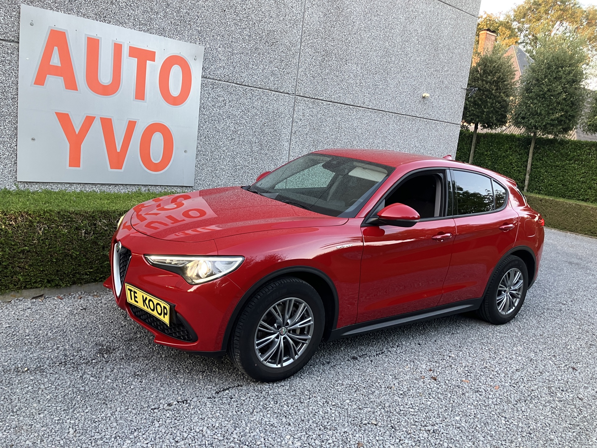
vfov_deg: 49.7
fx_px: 483
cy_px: 224
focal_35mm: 28
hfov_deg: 63.4
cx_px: 298
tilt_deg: -9.2
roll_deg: -5.9
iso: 80
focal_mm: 3.99
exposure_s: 1/49
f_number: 1.8
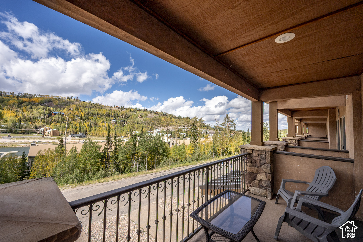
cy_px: 121
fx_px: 146
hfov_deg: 102.3
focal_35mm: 14
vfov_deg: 79.2
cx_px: 182
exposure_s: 1/250
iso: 320
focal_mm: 14.5
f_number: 14
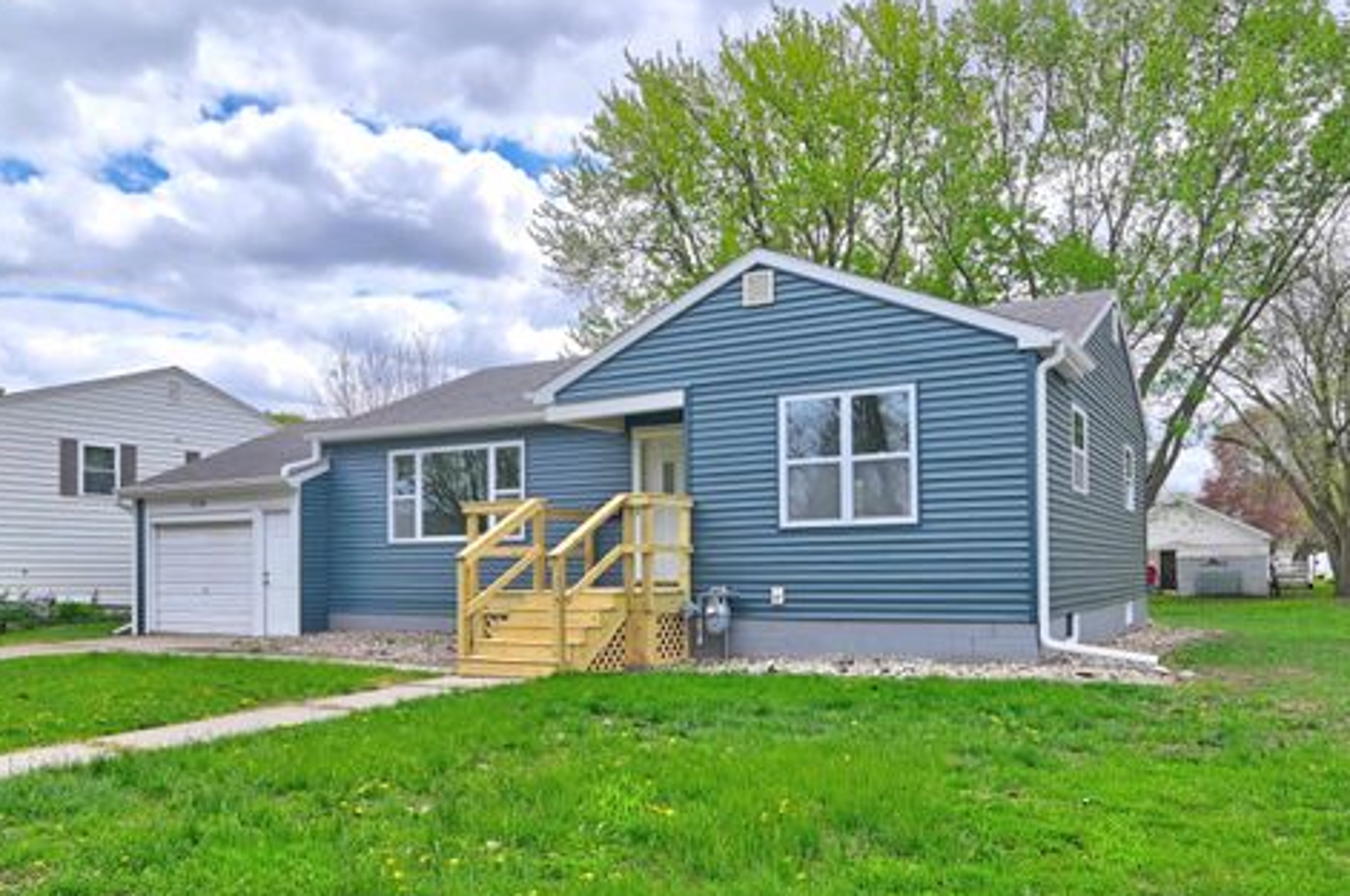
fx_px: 637
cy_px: 465
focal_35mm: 17
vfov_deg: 70.3
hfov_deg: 93.3
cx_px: 654
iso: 100
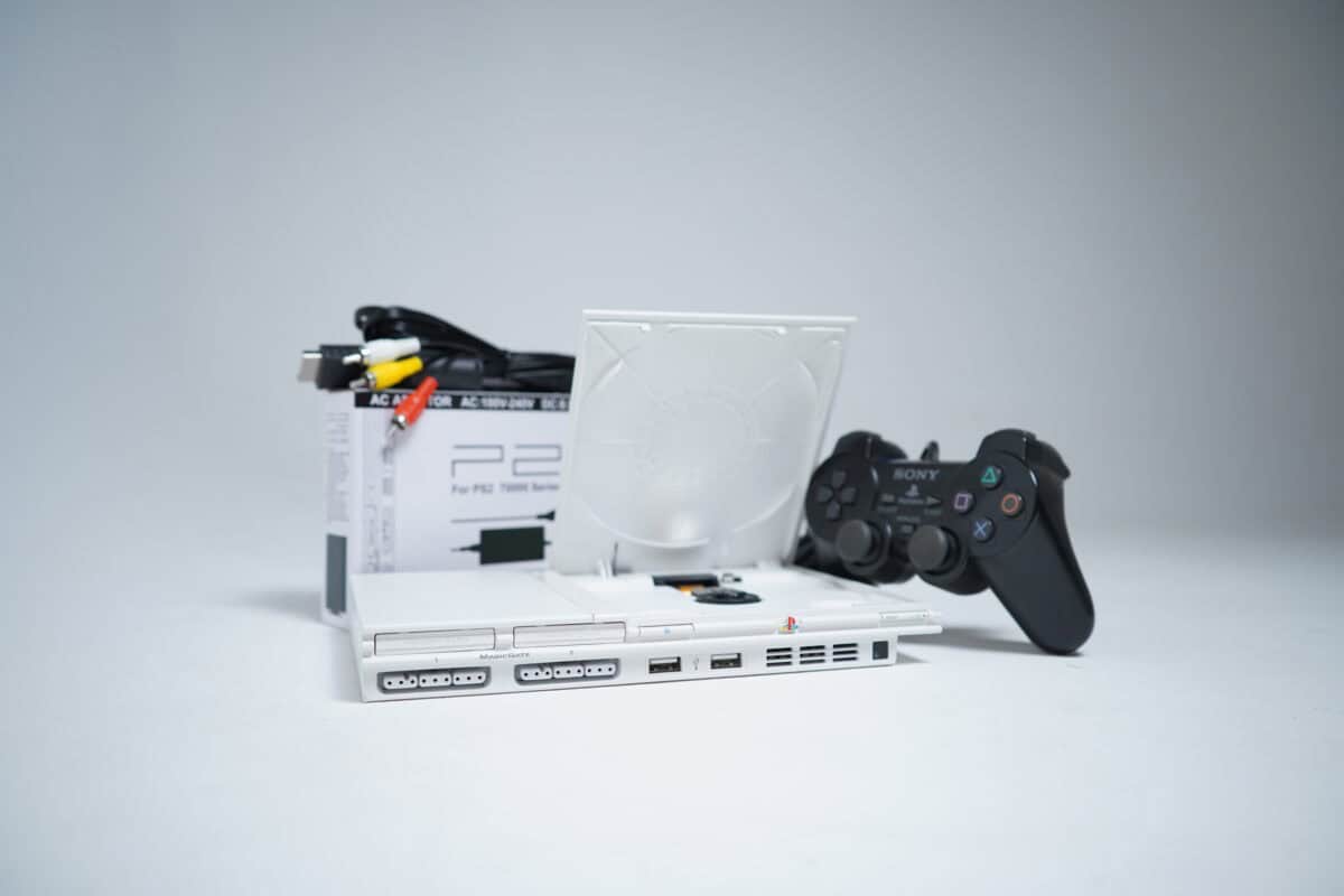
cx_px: 672
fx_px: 1083
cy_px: 448
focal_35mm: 29
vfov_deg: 45.0
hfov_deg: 63.7
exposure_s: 1/125
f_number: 3.5
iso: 800
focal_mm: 29
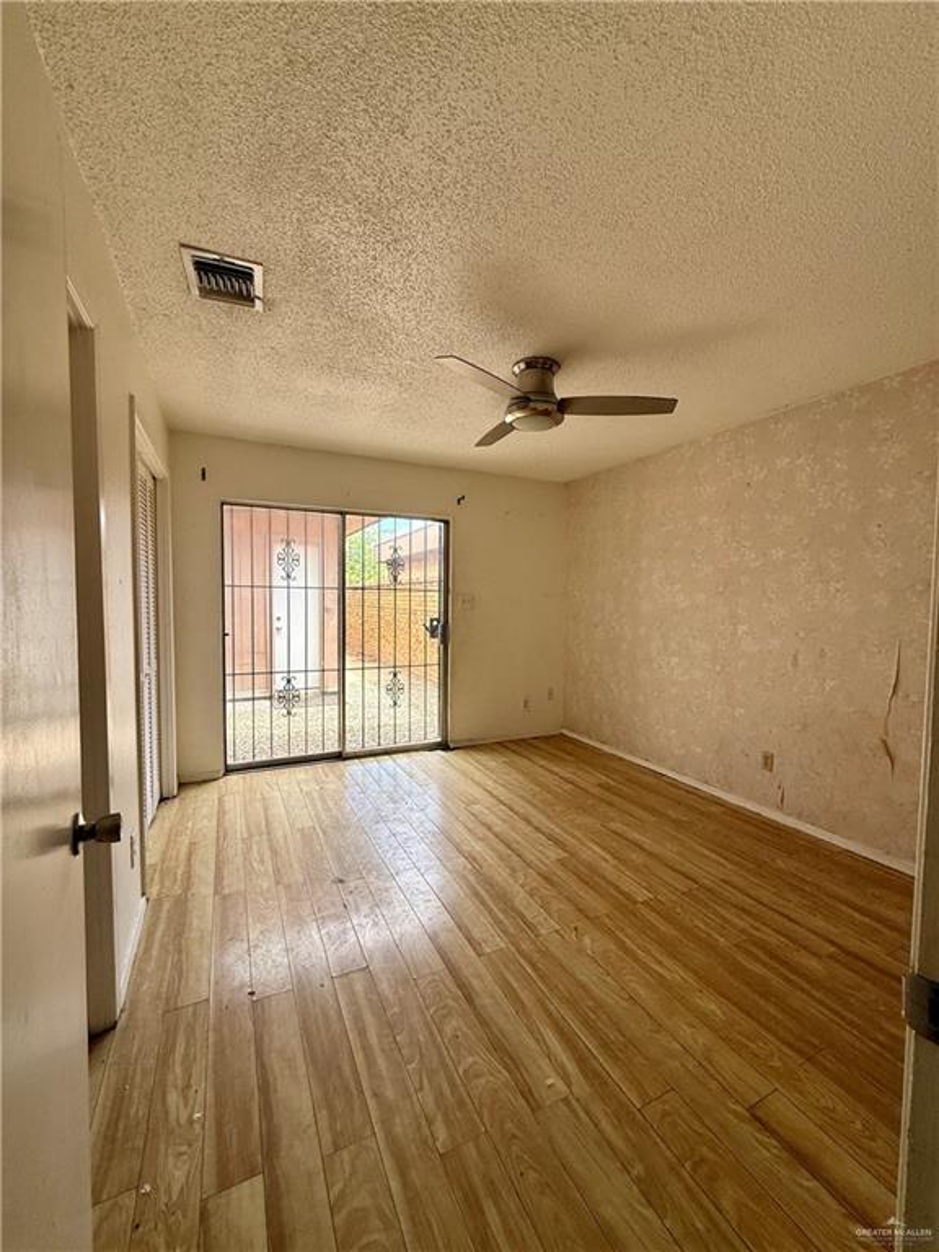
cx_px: 470
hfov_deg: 85.7
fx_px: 506
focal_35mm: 14
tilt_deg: -1.7
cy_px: 626
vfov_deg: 102.1
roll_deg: -0.4
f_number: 2.2
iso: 64
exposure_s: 1/209
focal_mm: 2.22
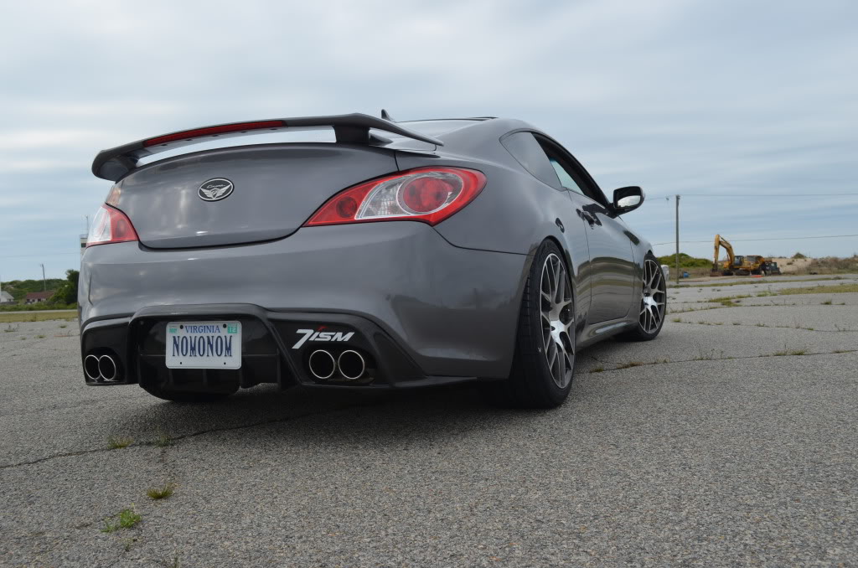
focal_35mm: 33
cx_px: 429
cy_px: 284
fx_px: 785
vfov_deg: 39.8
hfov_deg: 57.3
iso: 200
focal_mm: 22
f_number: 8
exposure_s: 1/250
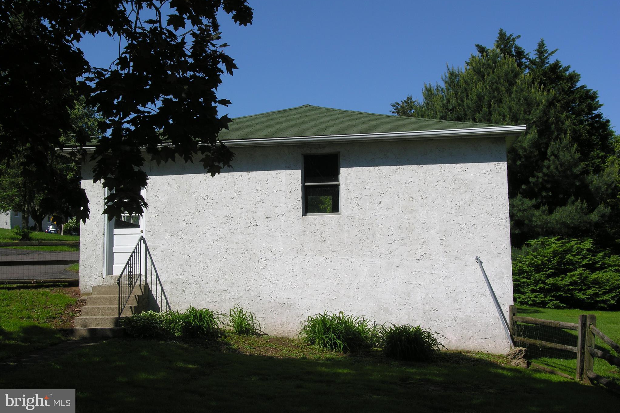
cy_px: 181
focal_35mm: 47
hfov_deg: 41.9
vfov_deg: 28.6
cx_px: 311
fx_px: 810
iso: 50
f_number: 6.7
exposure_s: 1/285
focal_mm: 11.5
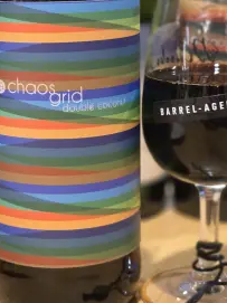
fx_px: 893
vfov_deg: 19.2
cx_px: 129
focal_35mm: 102
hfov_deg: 14.5
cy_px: 107
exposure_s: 1/30
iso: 500
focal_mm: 7.9
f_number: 2.4
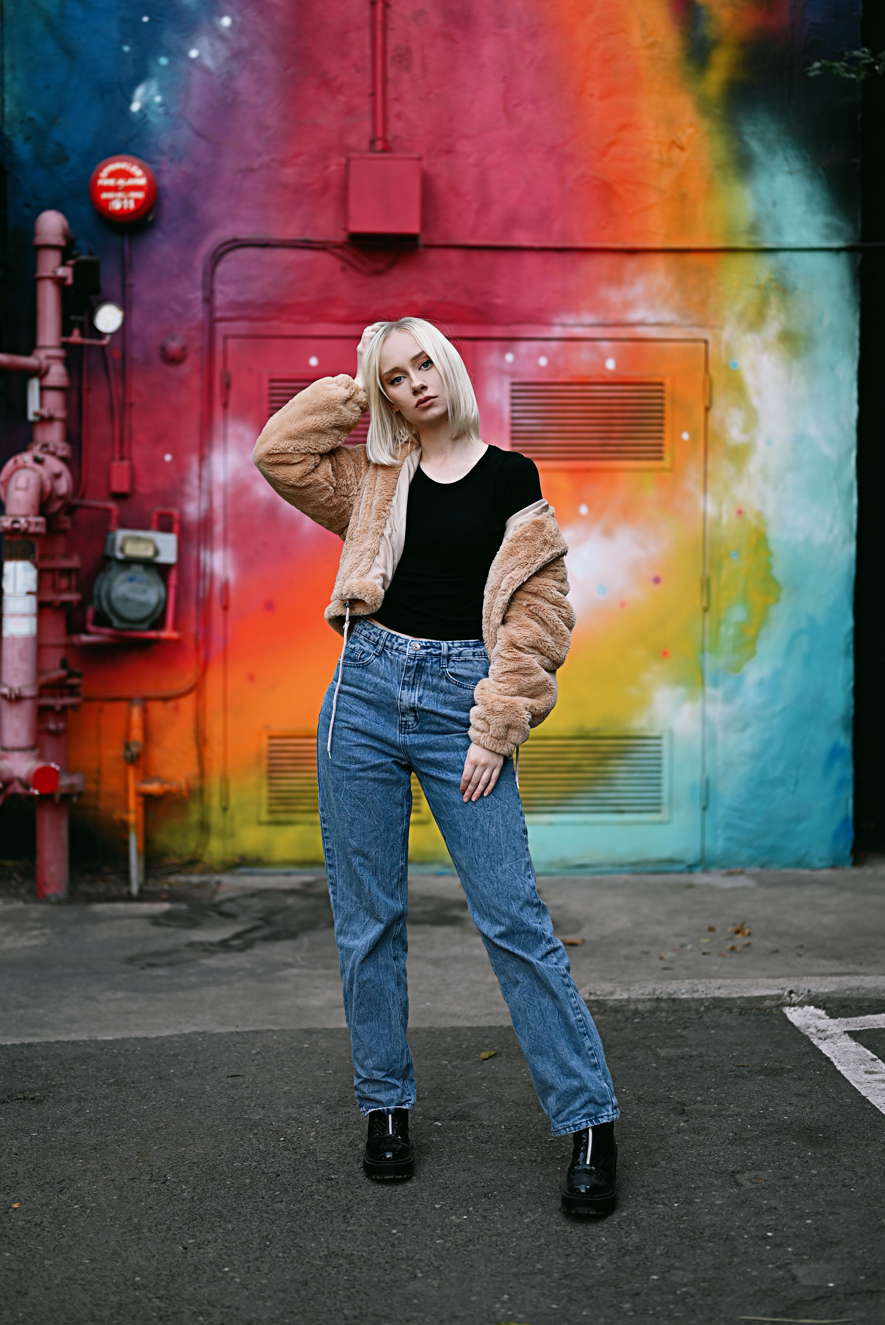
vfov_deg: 39.6
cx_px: 442
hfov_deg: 27.0
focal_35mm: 50
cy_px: 662
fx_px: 1842
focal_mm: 50
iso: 100
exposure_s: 1/200
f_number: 1.8
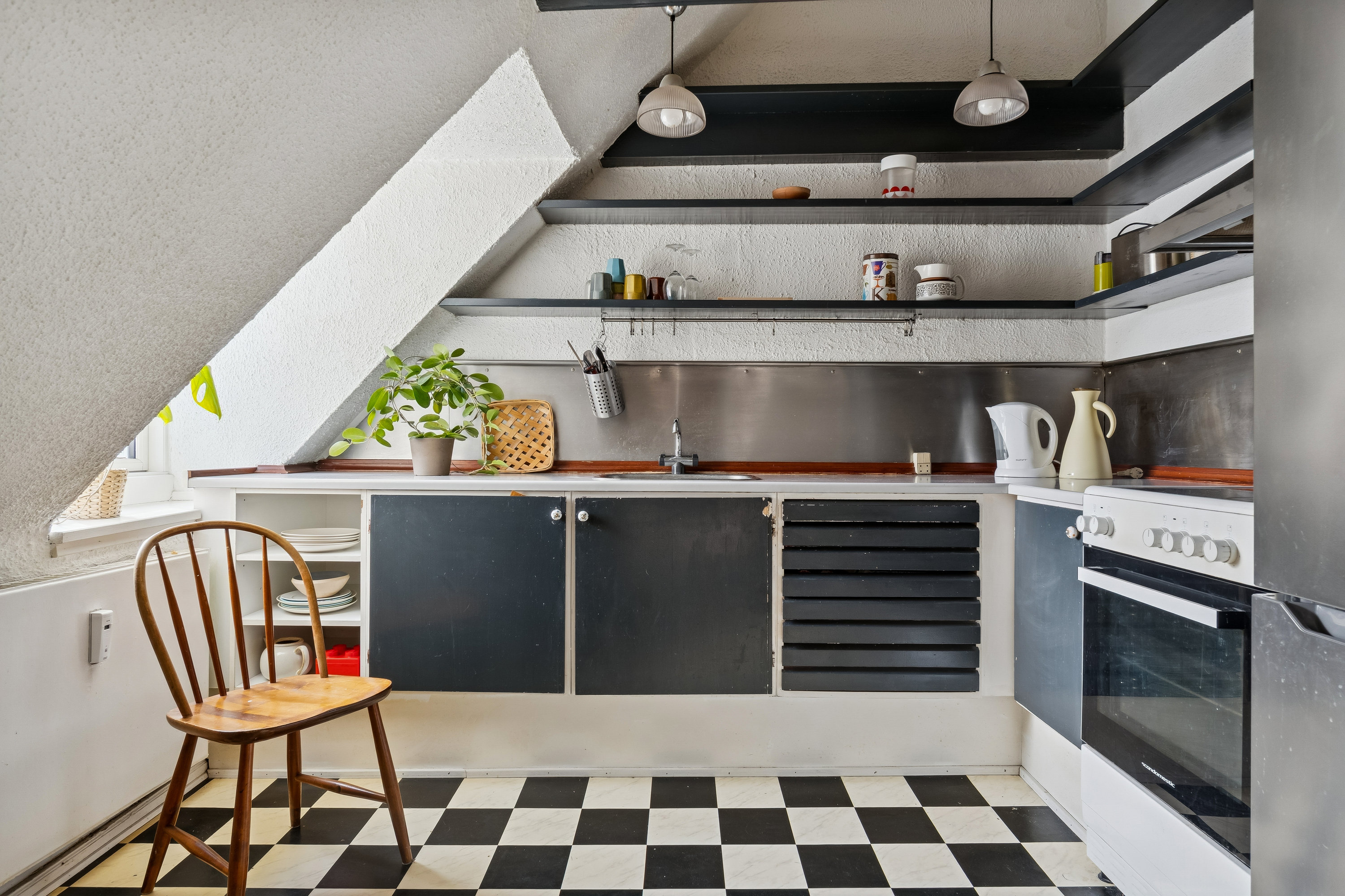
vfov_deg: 57.8
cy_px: 448
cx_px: 672
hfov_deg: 79.2
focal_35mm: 22
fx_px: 813
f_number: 8
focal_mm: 14.5
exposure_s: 1/25
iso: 200
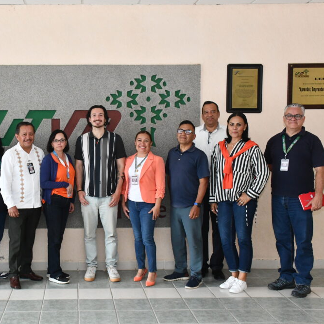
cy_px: 163
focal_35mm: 47
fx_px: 498
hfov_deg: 35.4
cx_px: 88
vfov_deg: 36.1
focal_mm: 24
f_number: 10
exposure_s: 1/100
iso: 3200
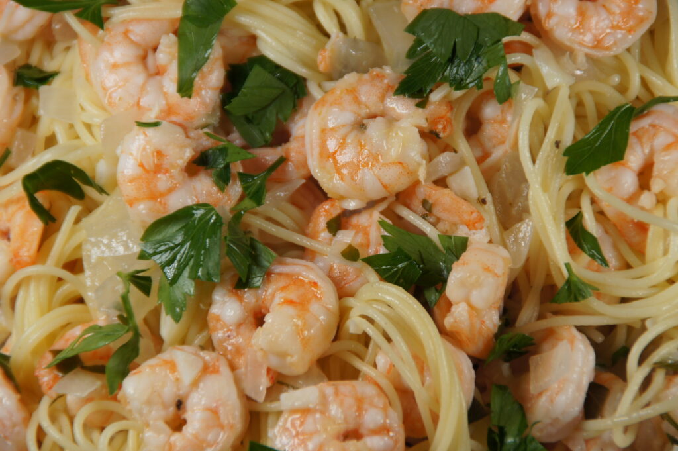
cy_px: 226
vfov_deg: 4.6
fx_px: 5645
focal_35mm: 300
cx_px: 339
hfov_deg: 6.9
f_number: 6.3
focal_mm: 200
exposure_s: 1/320
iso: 250
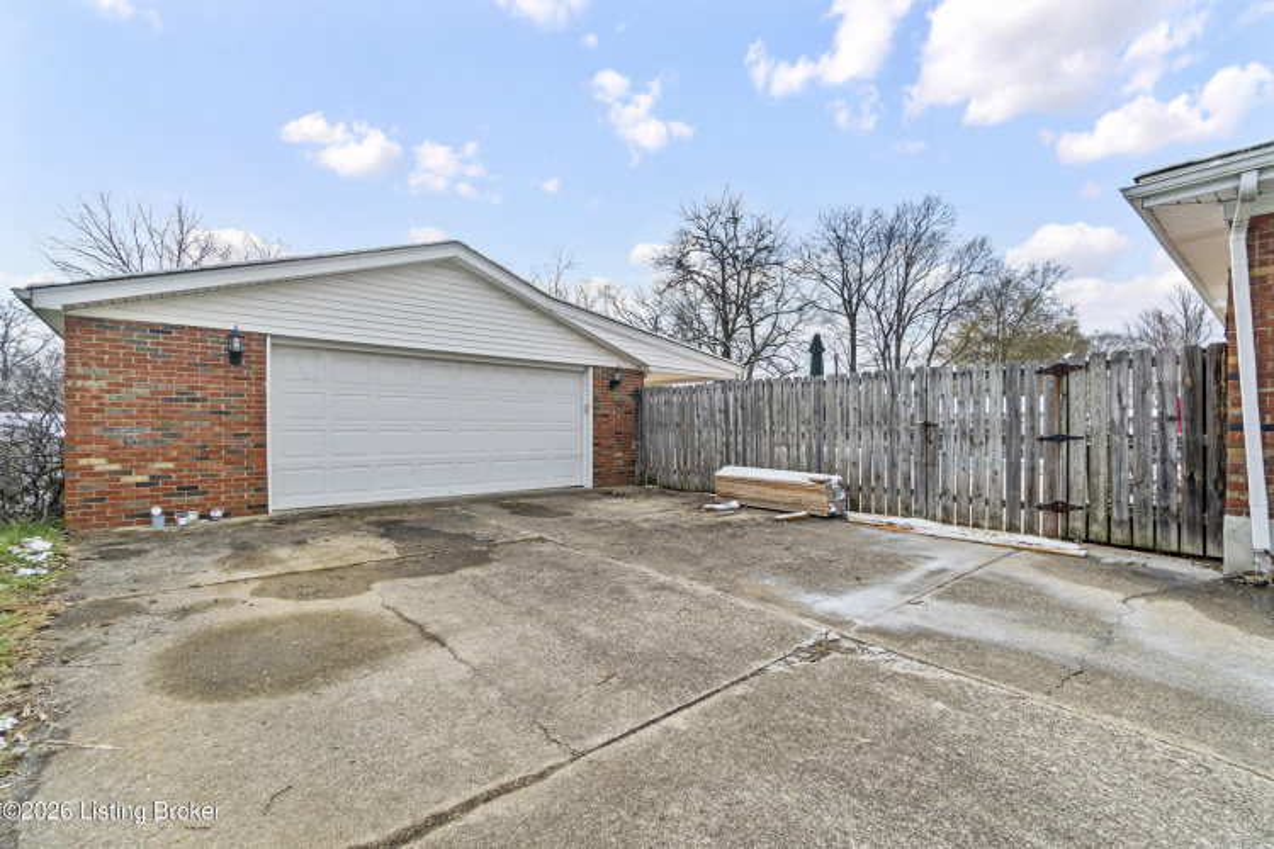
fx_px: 531
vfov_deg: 77.3
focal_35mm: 15
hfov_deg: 100.4
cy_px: 424
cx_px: 637
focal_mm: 10
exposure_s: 1/320
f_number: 8
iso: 400
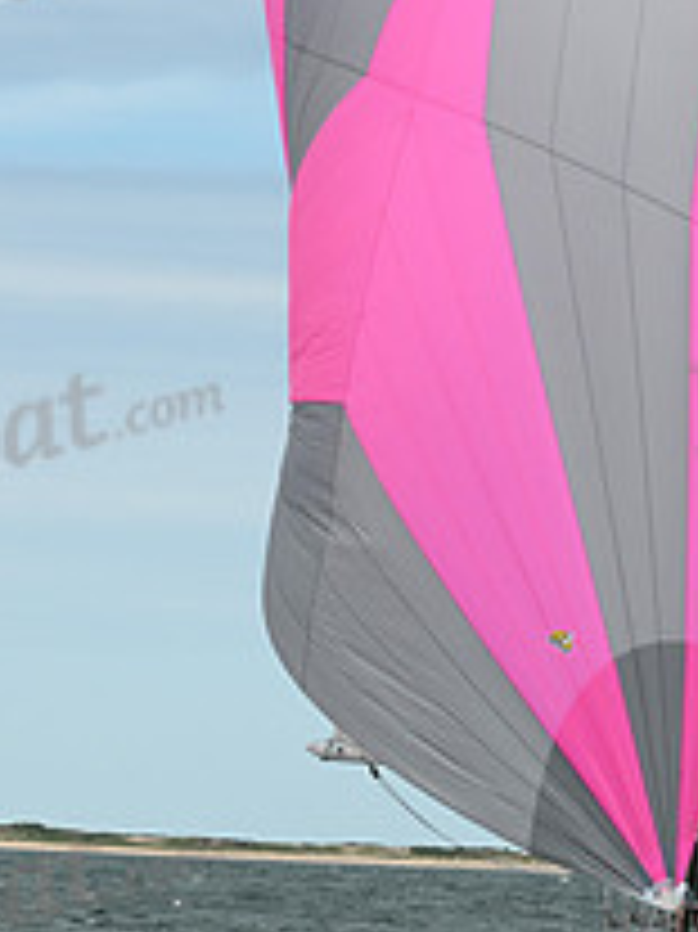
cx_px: 457
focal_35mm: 283
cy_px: 167
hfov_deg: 5.2
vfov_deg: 7.0
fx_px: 7616
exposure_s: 1/1000
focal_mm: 105
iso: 320
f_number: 9
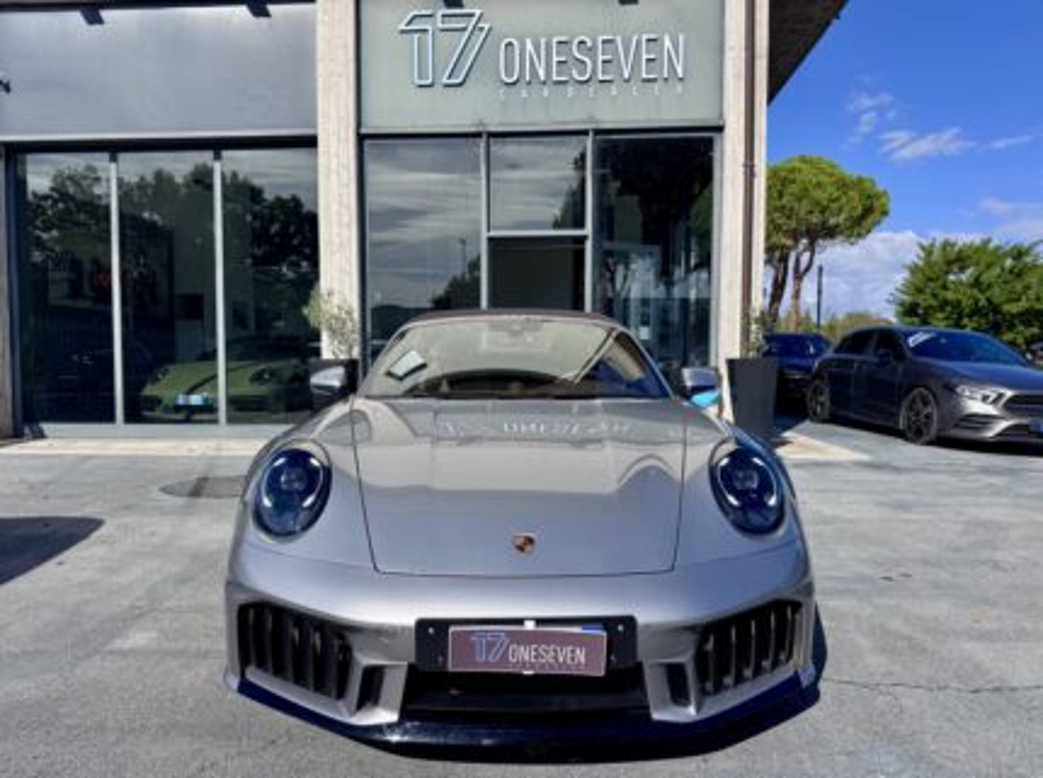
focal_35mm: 24
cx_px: 522
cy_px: 389
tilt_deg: -2.0
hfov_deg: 71.7
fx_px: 722
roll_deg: +0.9
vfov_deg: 56.7
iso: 80
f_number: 1.78
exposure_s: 1/5348
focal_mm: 6.76
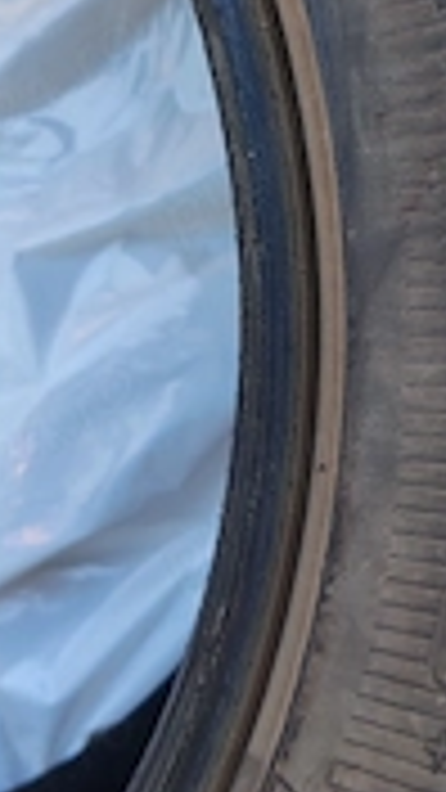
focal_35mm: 67
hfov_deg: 17.5
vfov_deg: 30.9
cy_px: 202
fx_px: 1409
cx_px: 464
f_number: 1.9
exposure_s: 1/100
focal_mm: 6.12
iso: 320
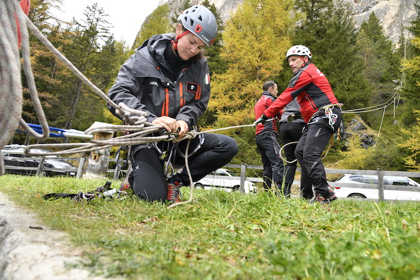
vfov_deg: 53.2
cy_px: 140
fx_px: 280
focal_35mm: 24
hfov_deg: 73.7
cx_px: 210
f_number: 6.3
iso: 320
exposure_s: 1/160
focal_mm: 24
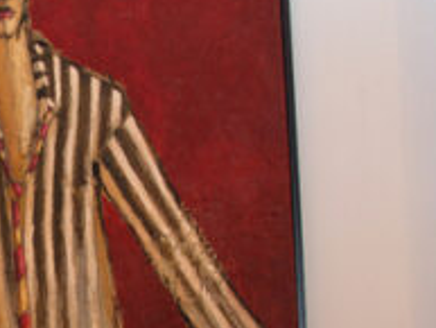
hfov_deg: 14.3
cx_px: -72
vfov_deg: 11.0
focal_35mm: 134
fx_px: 1689
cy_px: 327
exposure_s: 1/8
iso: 500
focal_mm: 35
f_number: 3.2
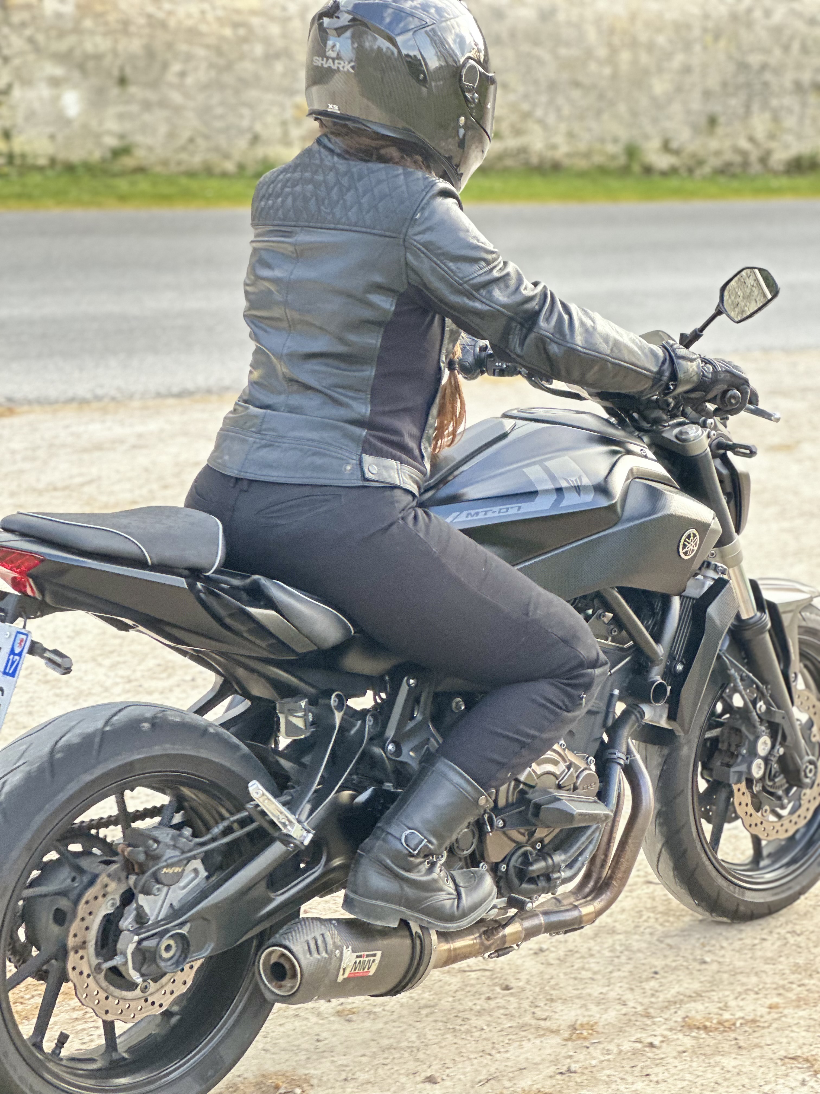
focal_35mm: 77
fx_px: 2432
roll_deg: -0.7
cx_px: 410
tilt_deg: -10.0
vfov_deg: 25.3
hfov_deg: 19.1
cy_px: 547
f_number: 2.8
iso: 125
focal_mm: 9
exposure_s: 1/121
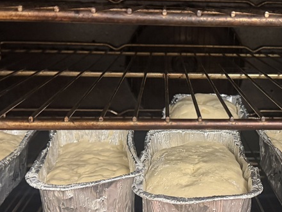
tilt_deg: -12.3
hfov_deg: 33.8
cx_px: 205
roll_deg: -0.4
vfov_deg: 26.1
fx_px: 456
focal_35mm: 56
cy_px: 114
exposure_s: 1/40
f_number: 1.78
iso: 1000
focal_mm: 6.76
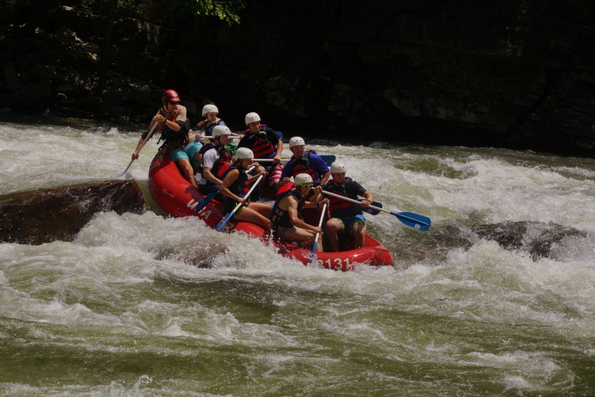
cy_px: 198
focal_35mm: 82
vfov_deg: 16.6
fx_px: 1364
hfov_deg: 24.6
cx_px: 298
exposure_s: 1/1600
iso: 125
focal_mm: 55
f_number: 9
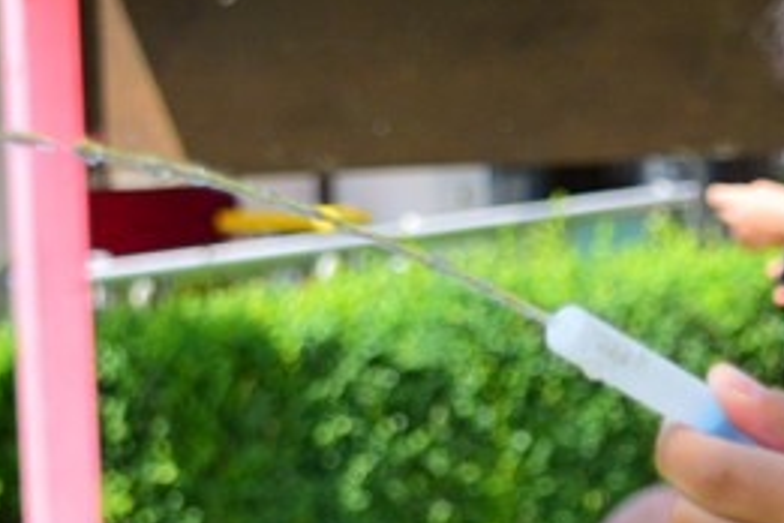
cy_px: 485
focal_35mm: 206
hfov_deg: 9.9
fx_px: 4485
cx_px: 805
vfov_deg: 6.7
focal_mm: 35
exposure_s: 1/1600
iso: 450
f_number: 4.5
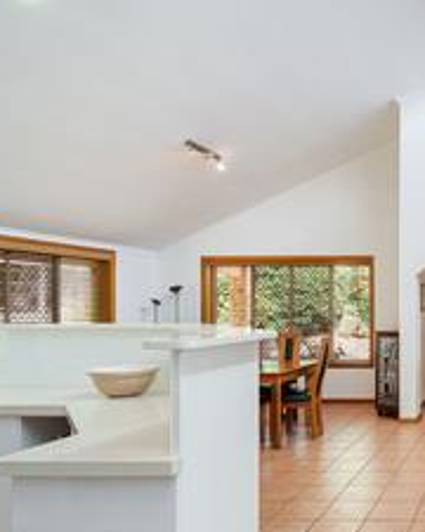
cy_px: 309
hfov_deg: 36.3
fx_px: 503
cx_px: 501
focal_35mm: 32
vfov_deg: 55.4
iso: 200
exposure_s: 1/4
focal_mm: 15
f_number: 8
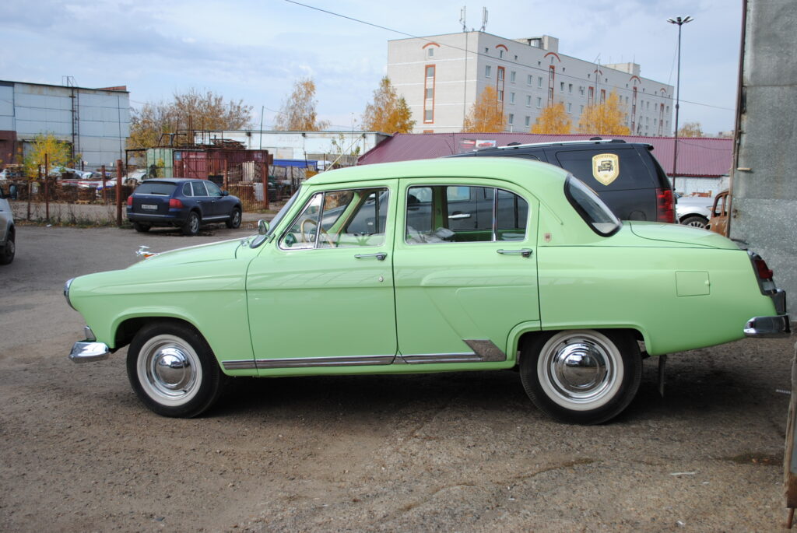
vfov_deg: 40.1
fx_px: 731
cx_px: 398
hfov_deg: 57.2
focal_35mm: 33
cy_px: 266
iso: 100
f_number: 4.5
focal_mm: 22
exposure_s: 1/500
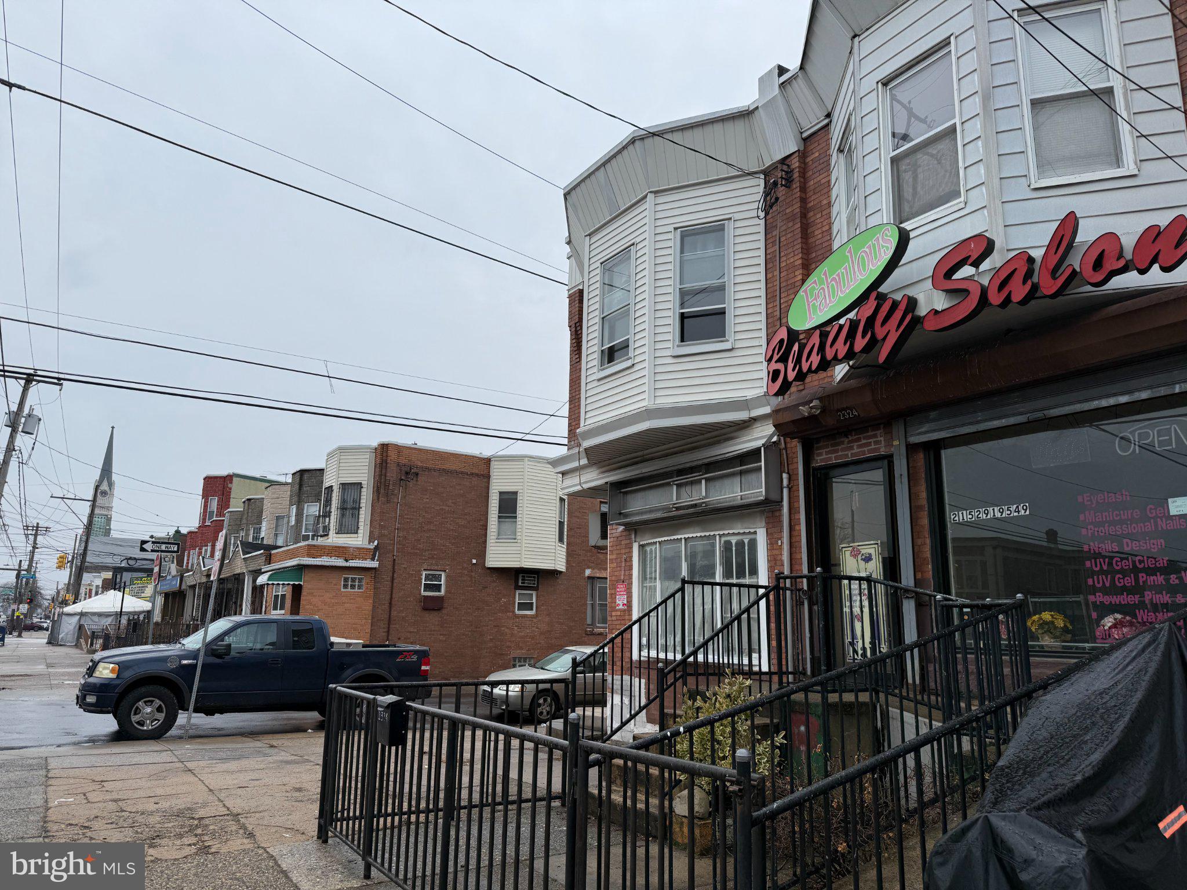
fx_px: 823
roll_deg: -1.4
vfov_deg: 56.8
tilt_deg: +12.6
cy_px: 445
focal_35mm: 24
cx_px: 594
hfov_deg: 71.6
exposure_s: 1/5714
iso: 80
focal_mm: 6.76
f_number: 1.78
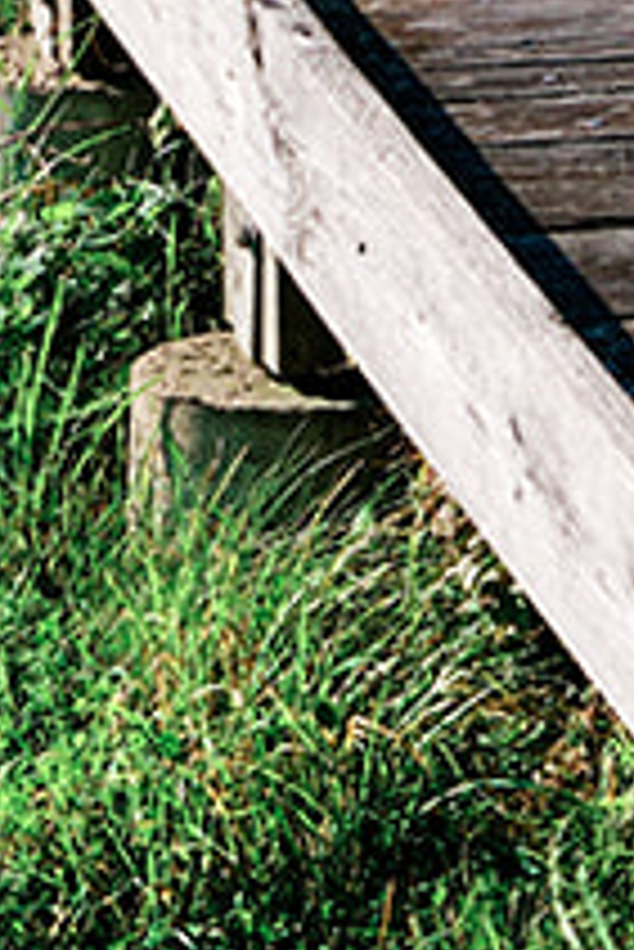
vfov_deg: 7.5
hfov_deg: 5.1
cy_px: -729
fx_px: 6988
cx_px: 1252
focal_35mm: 265
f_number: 5.6
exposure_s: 1/600
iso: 125
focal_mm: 23
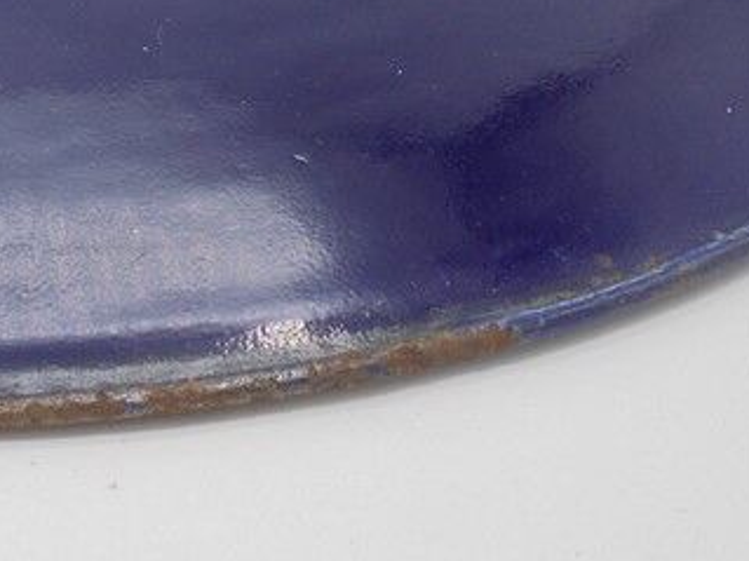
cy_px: -72
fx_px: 2076
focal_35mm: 96
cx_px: -21
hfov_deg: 19.8
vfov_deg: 15.0
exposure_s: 1/160
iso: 100
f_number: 4
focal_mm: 6.1
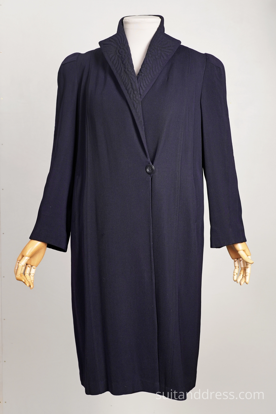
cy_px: 207
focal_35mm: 48
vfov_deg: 41.1
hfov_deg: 28.1
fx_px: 552
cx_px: 138
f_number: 7.1
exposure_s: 1/25
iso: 320
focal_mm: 32
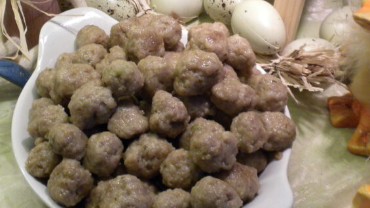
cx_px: 141
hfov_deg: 28.9
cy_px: 62
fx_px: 716
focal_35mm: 73
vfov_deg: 16.5
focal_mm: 6.6
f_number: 3.5
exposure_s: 1/56.5
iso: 247
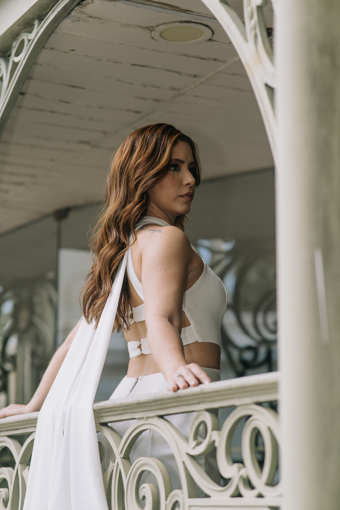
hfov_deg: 16.1
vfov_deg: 23.9
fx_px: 1204
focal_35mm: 85
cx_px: 170
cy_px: 255
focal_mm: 85
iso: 64
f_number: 2.8
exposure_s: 1/200
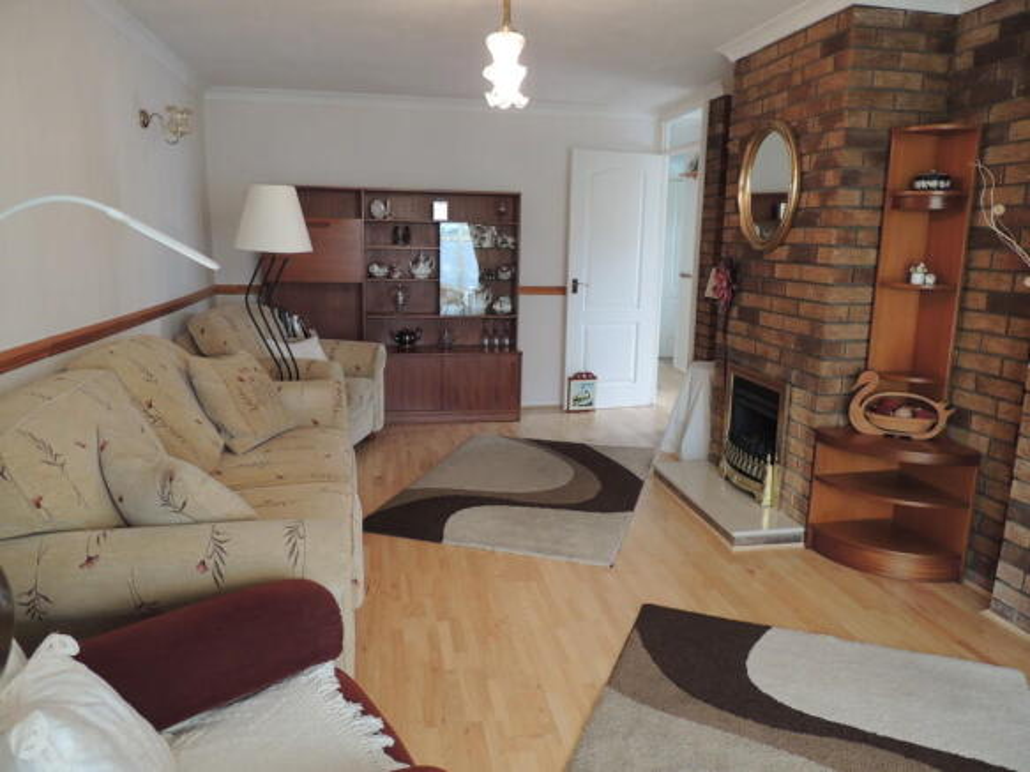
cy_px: 386
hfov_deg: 71.6
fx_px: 714
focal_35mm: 24
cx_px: 515
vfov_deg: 56.8
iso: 200
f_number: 3
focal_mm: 4.3
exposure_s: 1/30
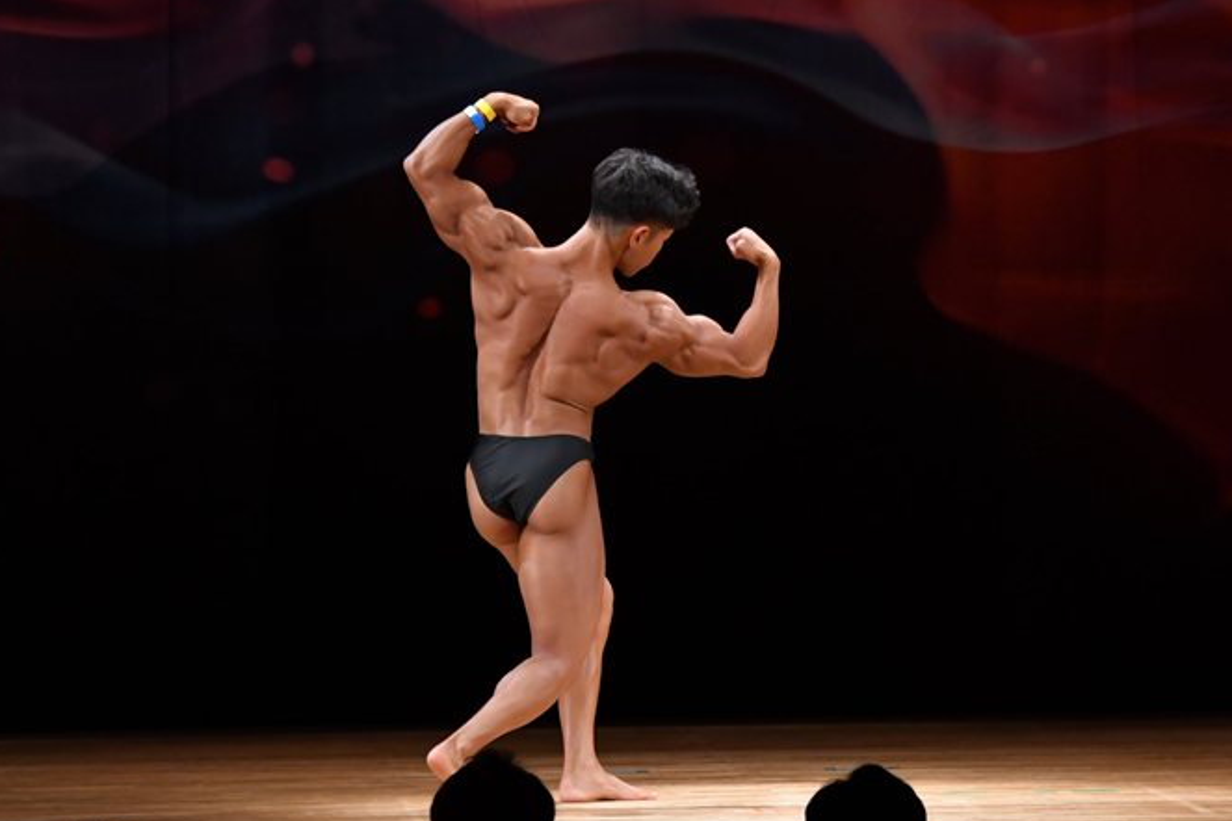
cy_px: 433
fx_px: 9000
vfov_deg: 5.2
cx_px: 651
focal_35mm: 263
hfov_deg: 7.8
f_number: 5.6
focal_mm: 150
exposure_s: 1/400
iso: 3200
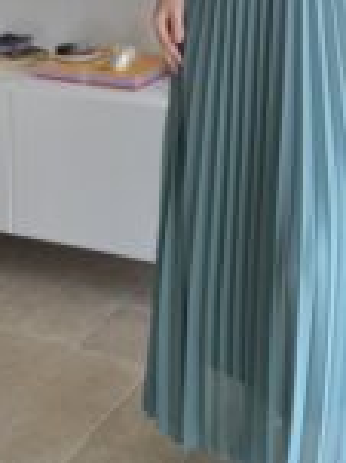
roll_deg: -0.5
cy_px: -80
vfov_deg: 25.5
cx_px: 276
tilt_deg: -5.3
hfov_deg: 21.0
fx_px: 921
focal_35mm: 69
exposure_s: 1/498
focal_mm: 4.2
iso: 50
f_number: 1.6
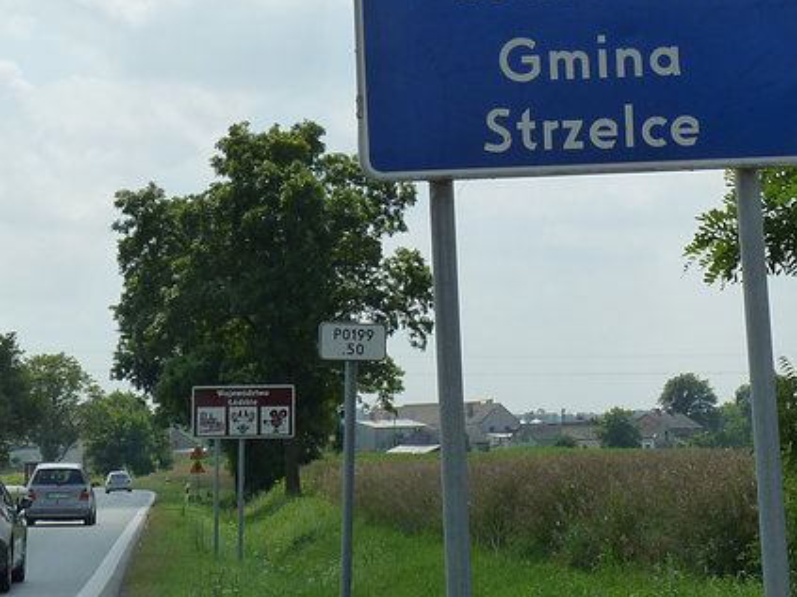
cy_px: 27
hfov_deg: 16.8
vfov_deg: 12.5
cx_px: 546
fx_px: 2693
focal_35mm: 117
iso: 125
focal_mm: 9.9
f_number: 6.3
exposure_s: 1/400
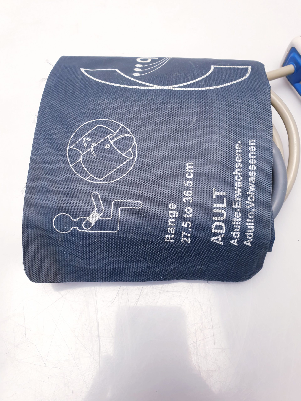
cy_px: 200
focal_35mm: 26
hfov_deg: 53.1
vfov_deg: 67.3
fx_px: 301
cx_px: 150
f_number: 2.4
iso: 80
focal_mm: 4.3
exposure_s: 1/50
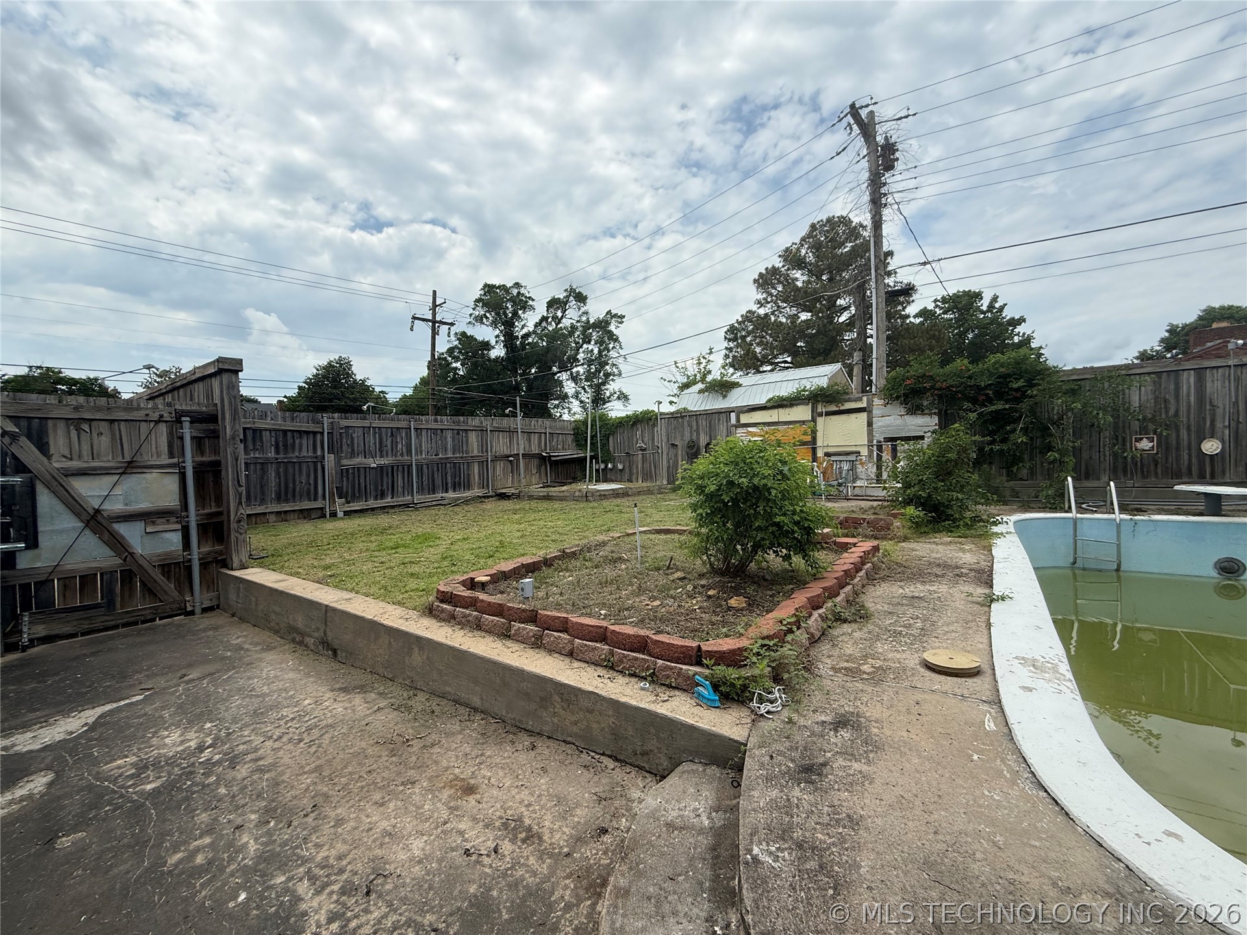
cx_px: 624
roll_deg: +2.0
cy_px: 468
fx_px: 504
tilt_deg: -0.9
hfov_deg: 102.1
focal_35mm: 14
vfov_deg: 85.7
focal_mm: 2.22
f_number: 2.2
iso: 50
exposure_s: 1/1901
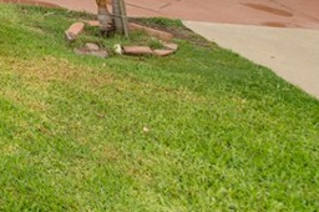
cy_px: -154
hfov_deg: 23.0
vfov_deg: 19.2
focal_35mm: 56
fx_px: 496
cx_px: -232
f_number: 5.6
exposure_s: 1/250
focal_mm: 14
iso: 100
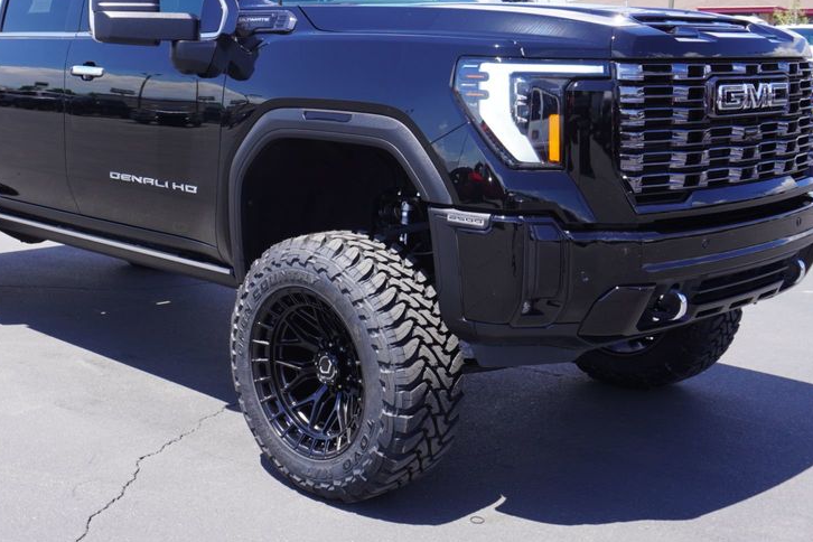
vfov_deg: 27.6
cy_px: 211
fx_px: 1100
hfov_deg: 40.3
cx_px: 307
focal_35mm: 49
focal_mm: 23
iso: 100
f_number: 8
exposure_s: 1/125
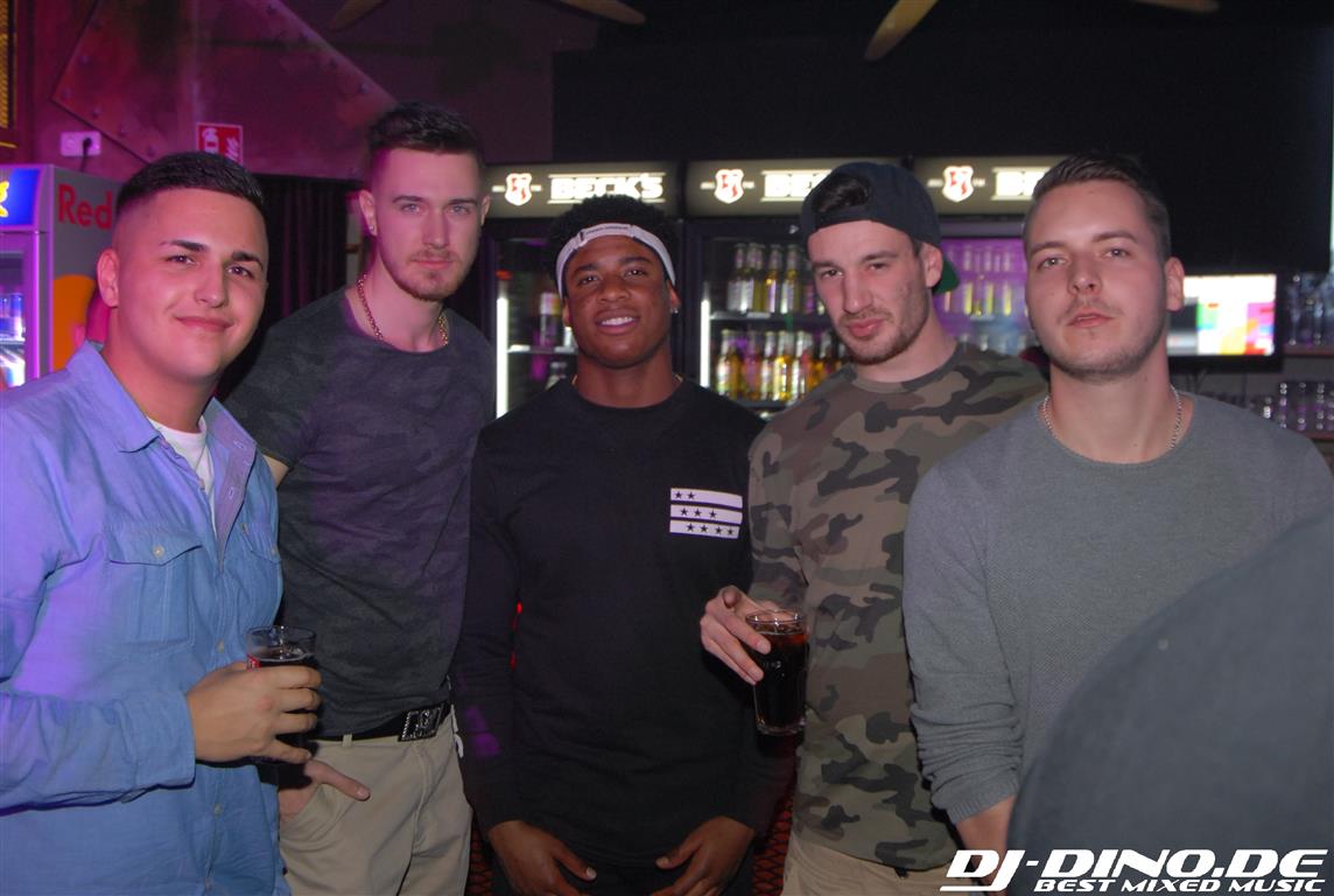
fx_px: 1337
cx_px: 667
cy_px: 448
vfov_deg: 37.0
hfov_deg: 53.0
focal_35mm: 36
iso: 400
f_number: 5.6
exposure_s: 1/6
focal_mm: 24
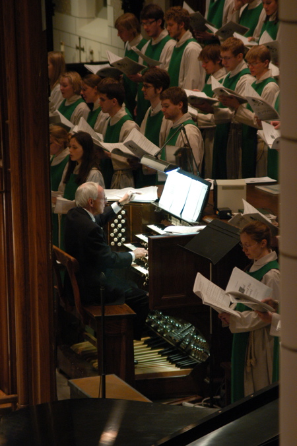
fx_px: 1951
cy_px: 223
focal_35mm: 158
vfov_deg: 13.0
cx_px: 148
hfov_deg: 8.7
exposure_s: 1/60
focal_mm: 105
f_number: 2.8
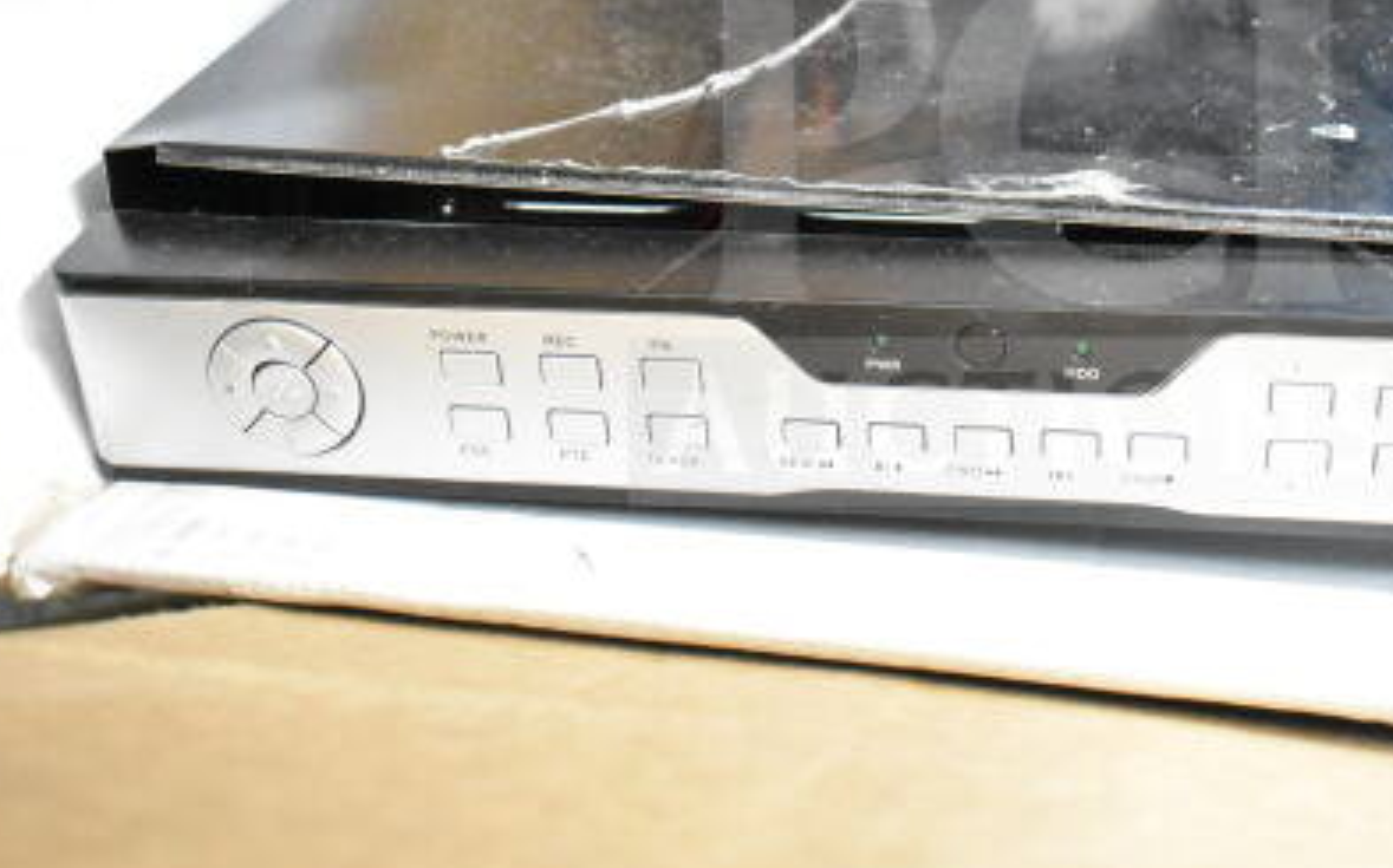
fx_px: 2162
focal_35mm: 57
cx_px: 1024
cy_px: 225
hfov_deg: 35.0
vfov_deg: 22.5
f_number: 3.8
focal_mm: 24
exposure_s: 1/40
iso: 11400
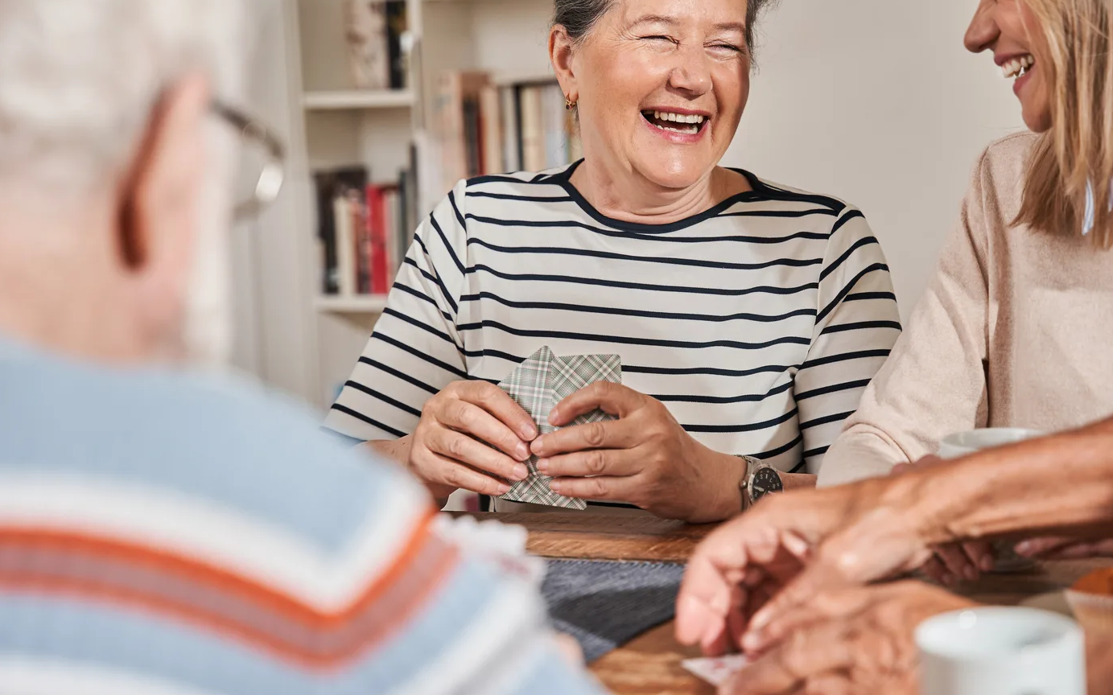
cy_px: 294
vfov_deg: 16.5
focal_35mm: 79
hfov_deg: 26.1
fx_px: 2396
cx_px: 614
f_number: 3.5
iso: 400
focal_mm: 67
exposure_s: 1/160
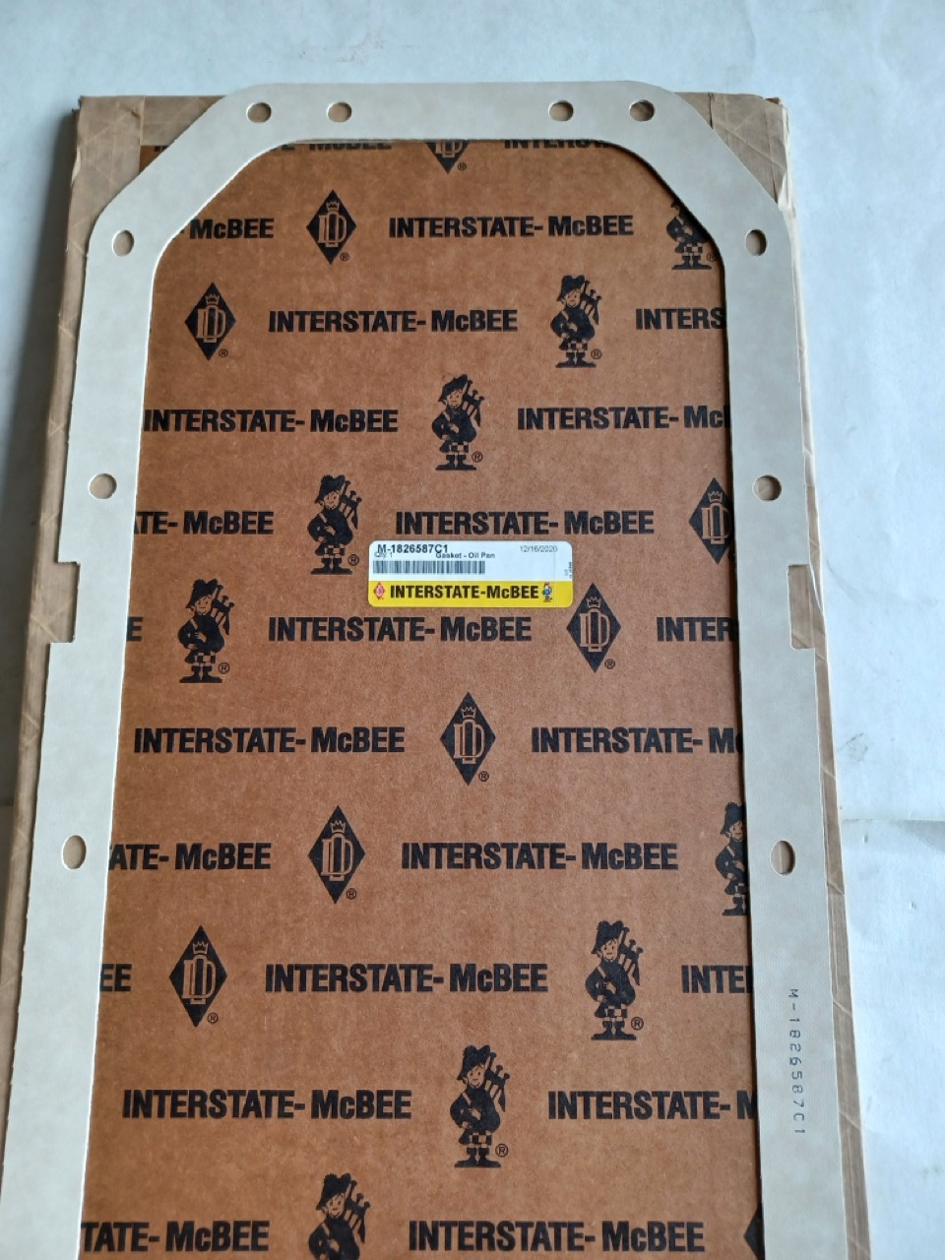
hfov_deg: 54.9
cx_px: 472
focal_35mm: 25
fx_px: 910
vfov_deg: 69.4
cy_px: 630
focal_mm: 4.6
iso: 80
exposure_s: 1/59
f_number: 1.8
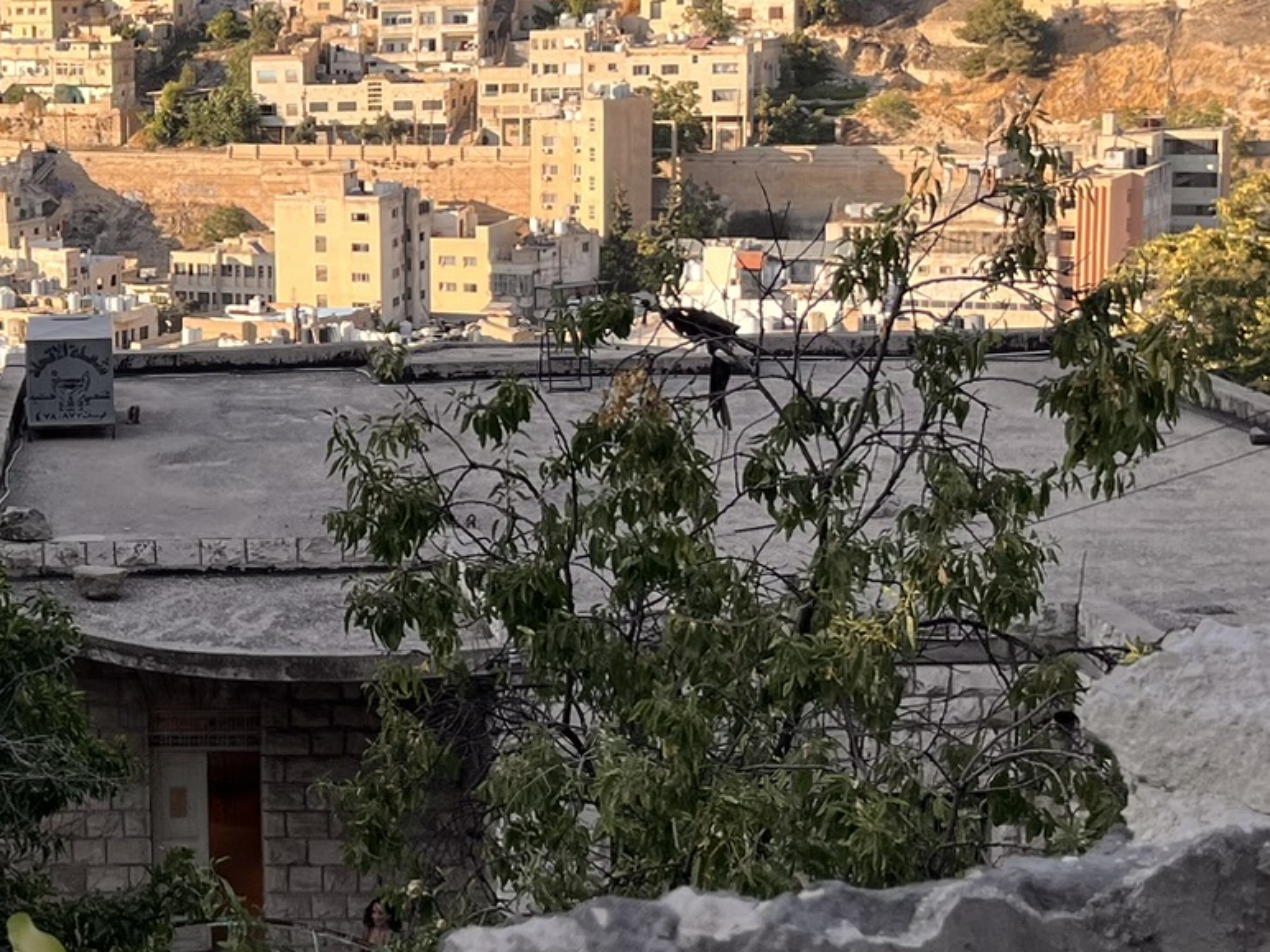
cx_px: -71
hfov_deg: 26.3
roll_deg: +2.5
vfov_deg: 21.3
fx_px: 2531
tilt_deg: -8.4
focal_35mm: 69
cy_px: 344
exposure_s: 1/1992
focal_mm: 5.1
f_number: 1.6
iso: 50
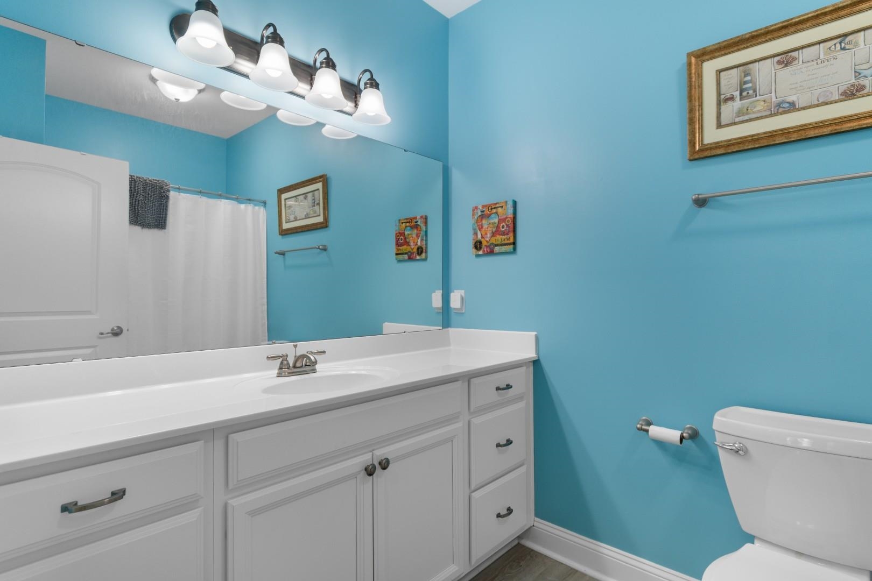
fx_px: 436
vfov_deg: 67.4
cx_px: 436
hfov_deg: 90.0
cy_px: 290
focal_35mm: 18
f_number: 4.8
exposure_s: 1/25
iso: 100
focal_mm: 12
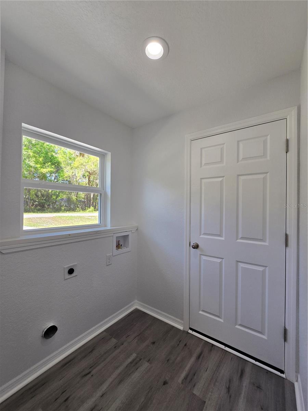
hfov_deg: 89.9
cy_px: 206
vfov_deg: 106.2
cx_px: 154
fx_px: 154
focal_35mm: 13
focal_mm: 2.2
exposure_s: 1/160
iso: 50
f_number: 2.2
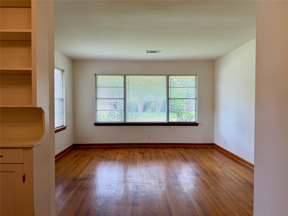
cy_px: 108
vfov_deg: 56.8
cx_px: 144
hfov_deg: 71.6
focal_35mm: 24
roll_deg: -0.3
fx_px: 200
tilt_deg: -0.8
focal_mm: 6.76
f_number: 1.78
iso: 80
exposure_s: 1/150
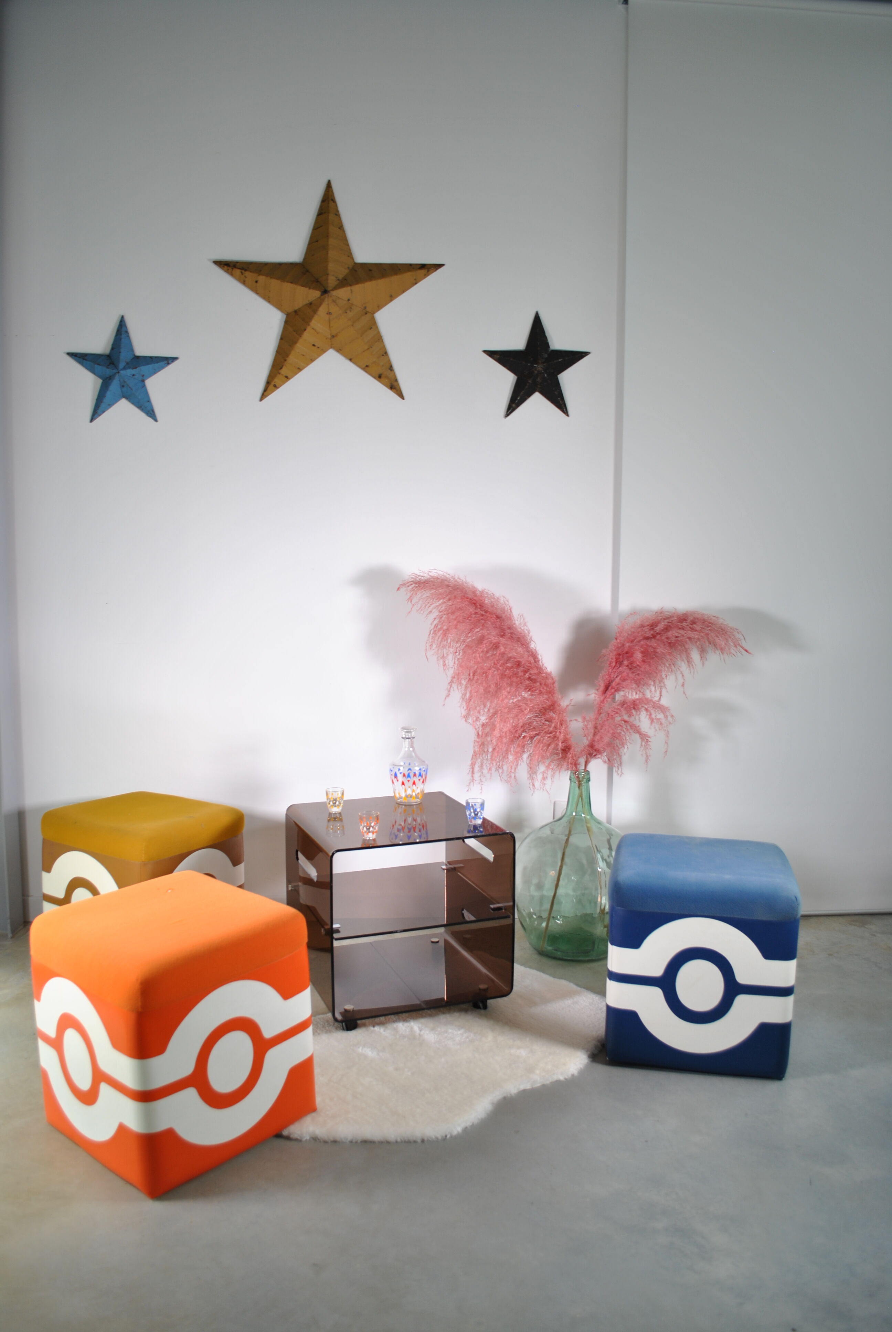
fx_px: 1001
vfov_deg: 67.3
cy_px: 666
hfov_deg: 48.0
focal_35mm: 27
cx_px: 446
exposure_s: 1/20
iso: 100
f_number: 4.5
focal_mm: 18
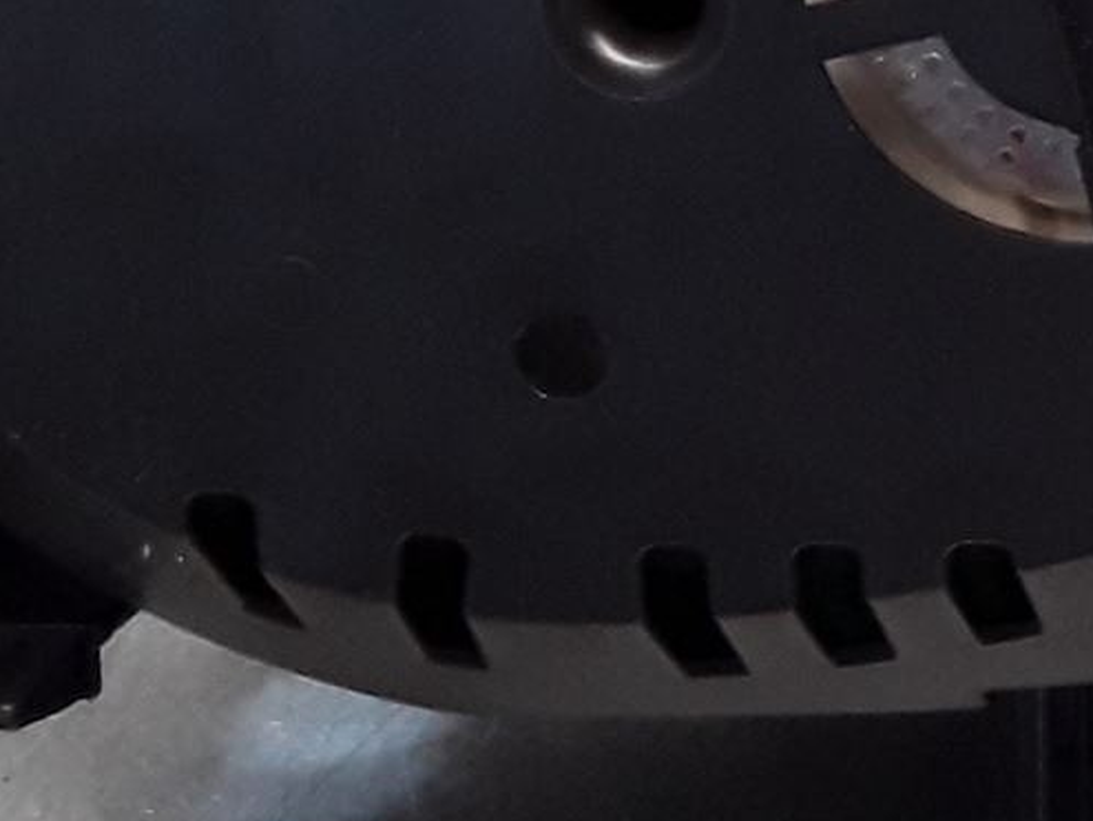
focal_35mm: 116
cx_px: 2210
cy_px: -217
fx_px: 3664
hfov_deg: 14.1
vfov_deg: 12.4
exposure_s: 1/100
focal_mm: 2.91
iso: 100
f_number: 1.9
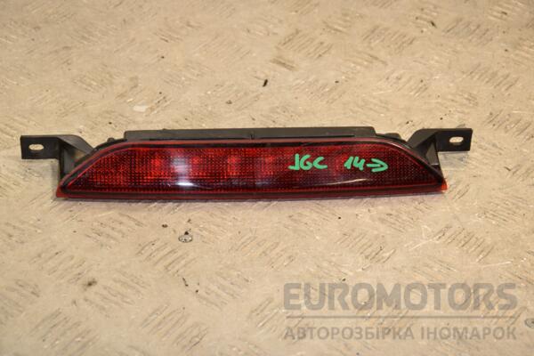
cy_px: 178
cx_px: 267
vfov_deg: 13.0
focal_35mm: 105
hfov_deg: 19.5
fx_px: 1557
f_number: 7.1
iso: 800
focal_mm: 70
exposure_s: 1/200
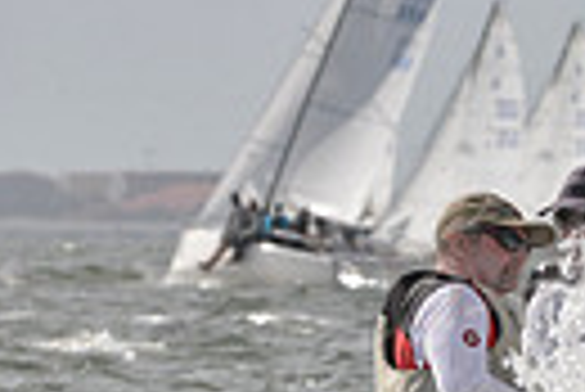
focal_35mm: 979
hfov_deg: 2.1
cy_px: 390
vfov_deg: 1.4
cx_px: 1246
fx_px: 15926
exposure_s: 1/1250
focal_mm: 220
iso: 400
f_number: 10
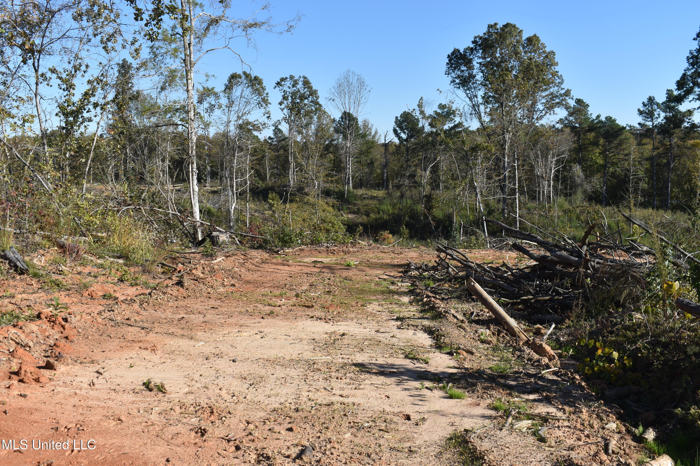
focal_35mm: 40
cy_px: 233
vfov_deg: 33.0
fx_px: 787
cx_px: 350
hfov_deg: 47.9
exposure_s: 1/250
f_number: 8
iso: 100
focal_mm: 27
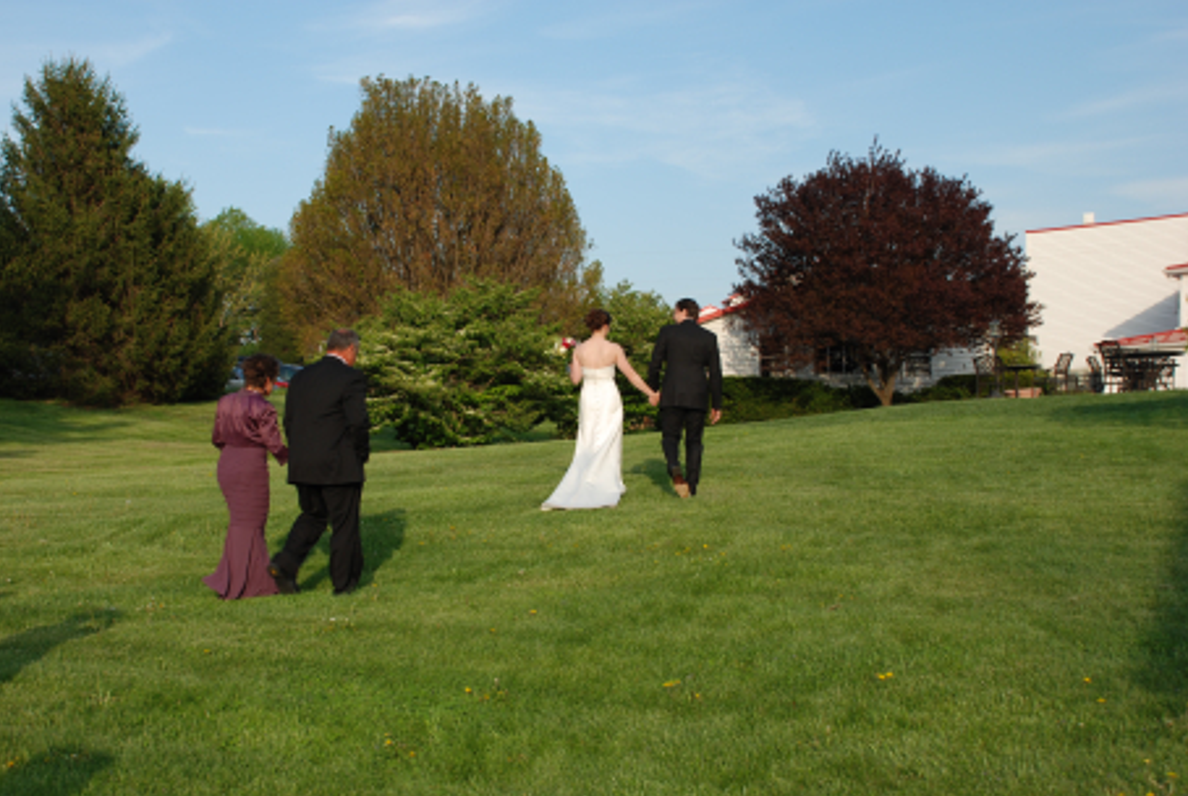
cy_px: 411
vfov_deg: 27.3
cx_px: 557
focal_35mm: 50
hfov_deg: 39.9
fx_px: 1637
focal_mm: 31
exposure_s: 1/160
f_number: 6.3
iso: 100
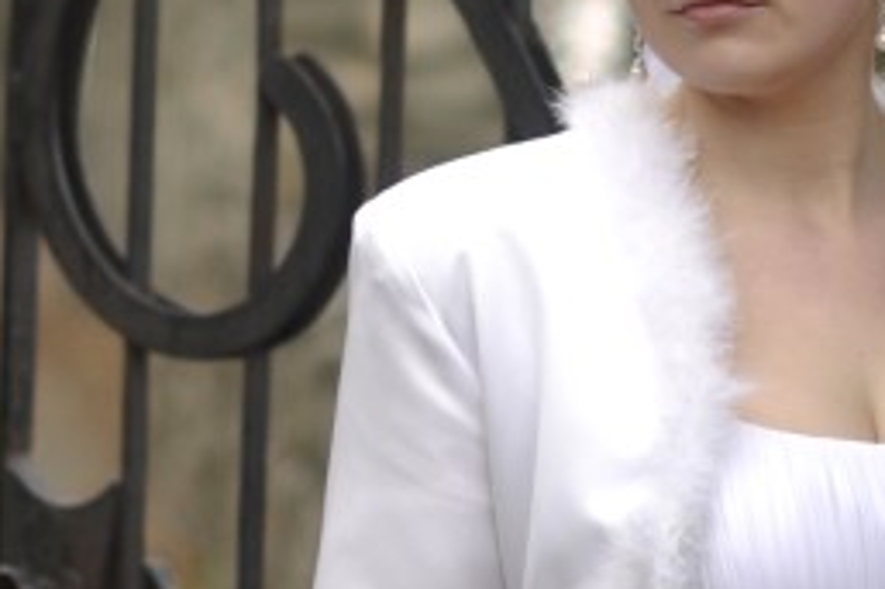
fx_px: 6461
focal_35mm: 263
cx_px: 441
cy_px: 224
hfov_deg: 7.8
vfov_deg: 5.2
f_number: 2
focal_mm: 50
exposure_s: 1/250
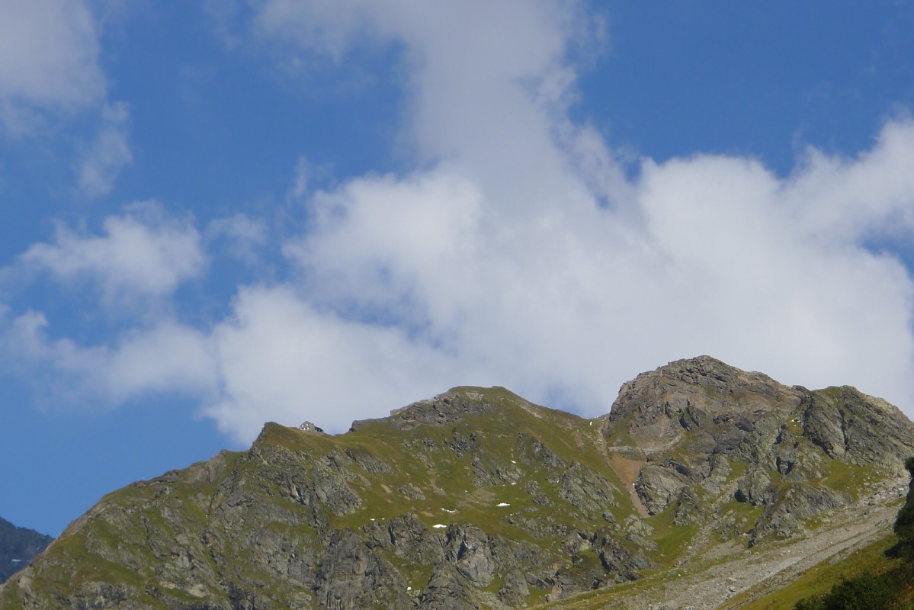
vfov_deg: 11.4
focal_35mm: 120
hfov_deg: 17.1
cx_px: 457
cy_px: 305
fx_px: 3047
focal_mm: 19.2
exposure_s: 1/800
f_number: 4.5
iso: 80
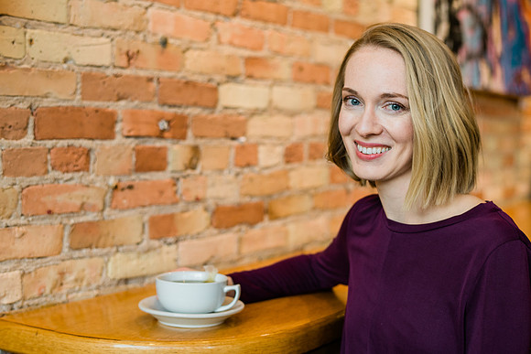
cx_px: 266
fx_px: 856
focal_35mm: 58
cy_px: 177
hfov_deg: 34.5
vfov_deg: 23.4
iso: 500
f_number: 3.2
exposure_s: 1/125
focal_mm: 58
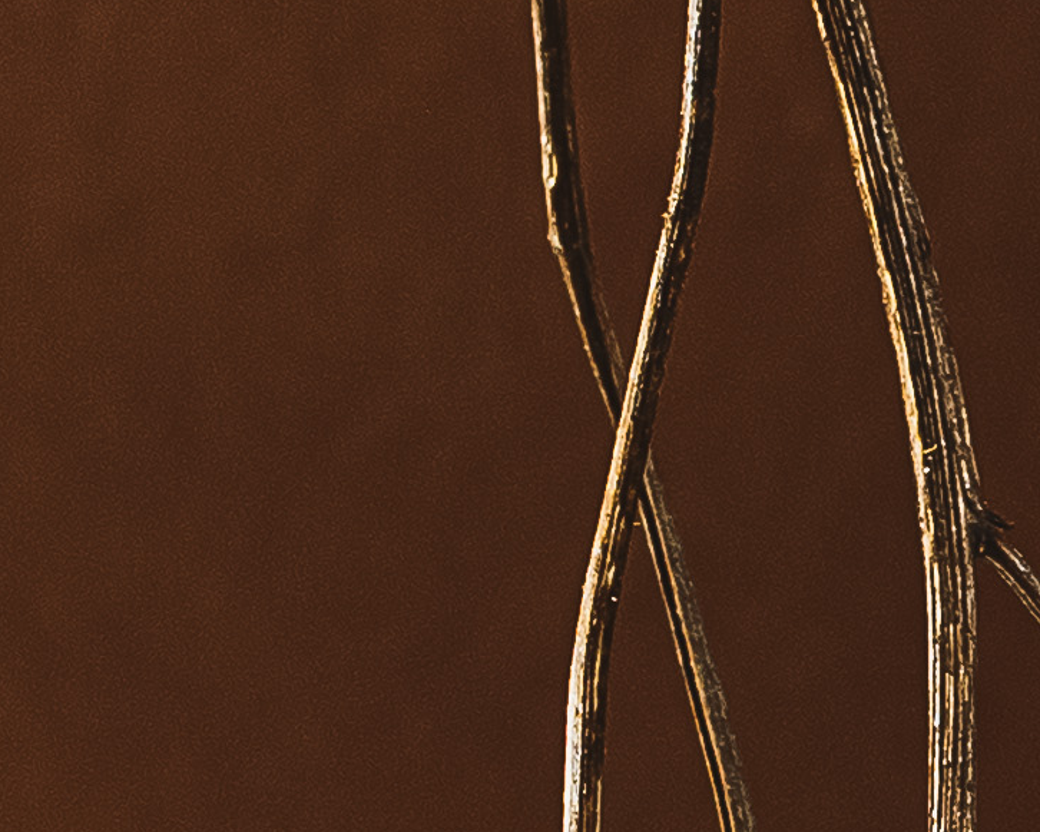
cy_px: 450
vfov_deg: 2.2
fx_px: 21549
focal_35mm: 700
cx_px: 2163
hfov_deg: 2.7
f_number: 14
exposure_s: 1/20
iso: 250
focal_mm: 90
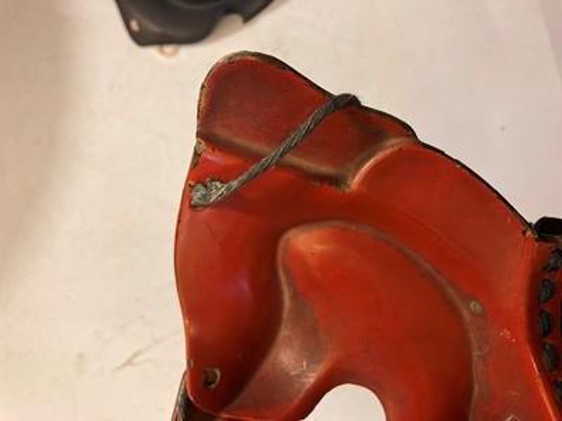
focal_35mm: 28
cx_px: 281
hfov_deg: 63.4
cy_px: 210
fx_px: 455
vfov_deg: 49.7
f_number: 1.8
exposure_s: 1/50
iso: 100
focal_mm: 3.99
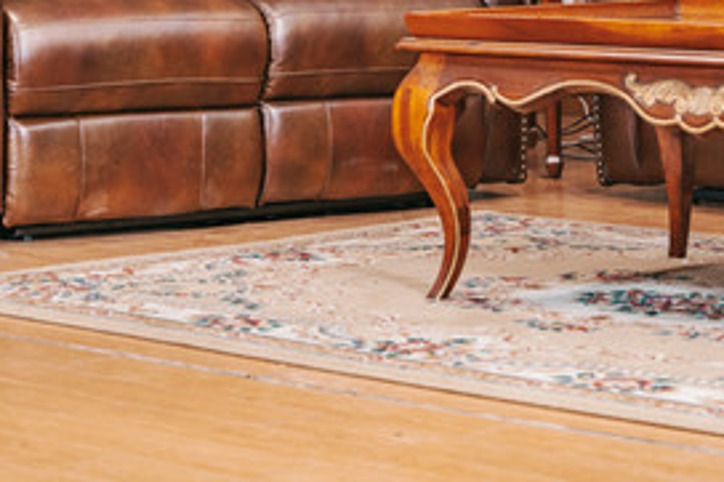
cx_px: 389
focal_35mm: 137
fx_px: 2756
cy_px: -244
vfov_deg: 9.7
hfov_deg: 15.0
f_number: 3.5
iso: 640
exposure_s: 1/80
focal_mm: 37.3
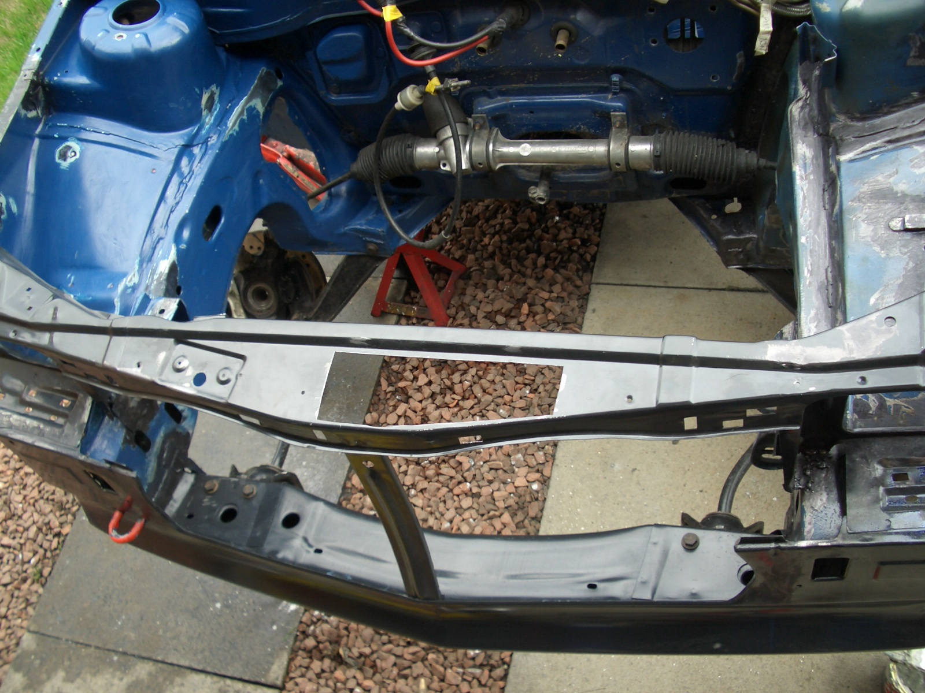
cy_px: 346
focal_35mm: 35
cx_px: 462
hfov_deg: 52.6
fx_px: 935
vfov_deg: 40.7
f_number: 2.6
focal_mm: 5.8
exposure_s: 1/125
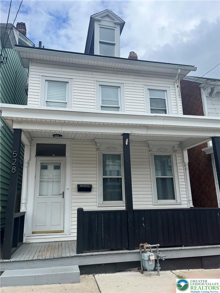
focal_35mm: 26
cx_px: 110
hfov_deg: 53.1
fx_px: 220
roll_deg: +2.0
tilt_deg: +13.4
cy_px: 146
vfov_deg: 67.3
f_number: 1.6
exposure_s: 1/2825
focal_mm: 5.1
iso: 50
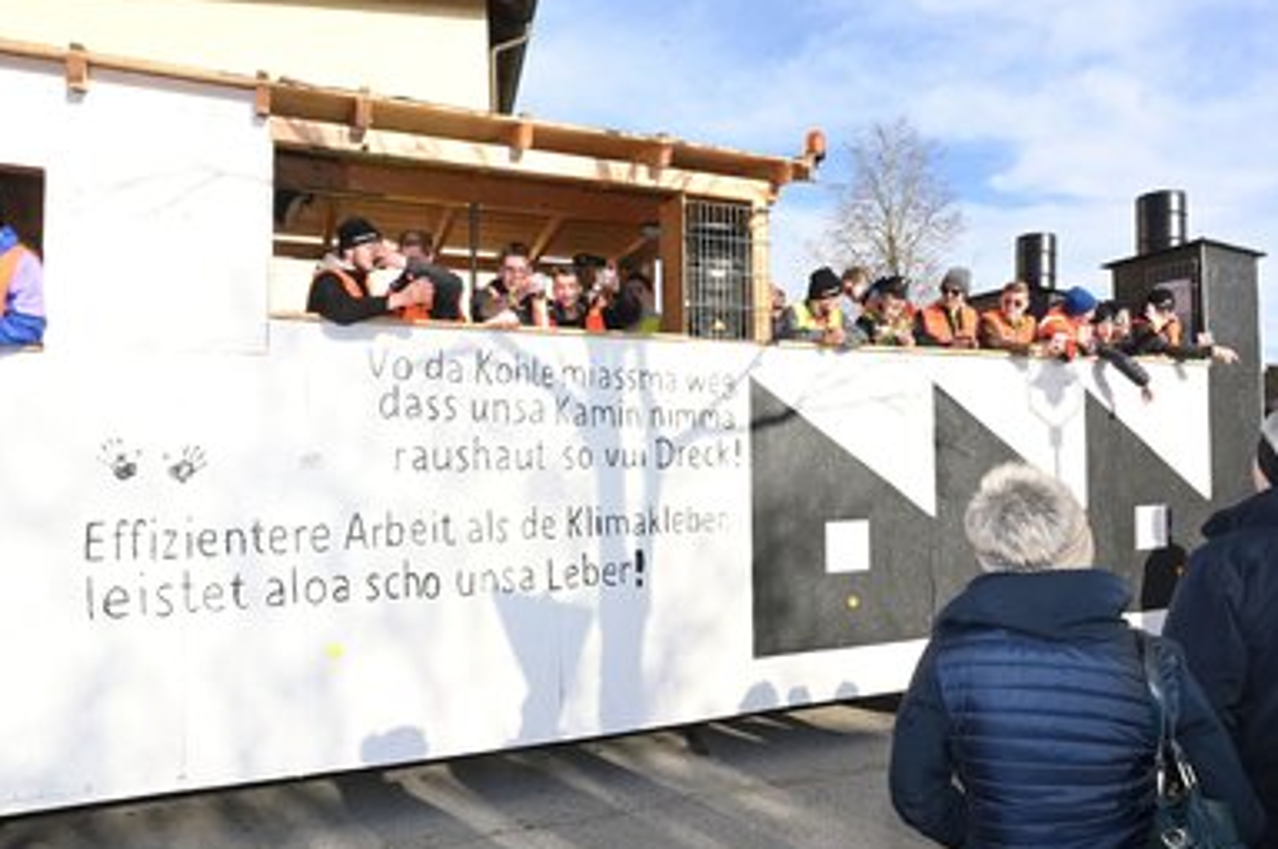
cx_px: 656
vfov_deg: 51.2
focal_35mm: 25
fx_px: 886
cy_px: 433
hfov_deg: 71.6
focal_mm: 24
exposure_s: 1/200
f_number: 22
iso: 1000
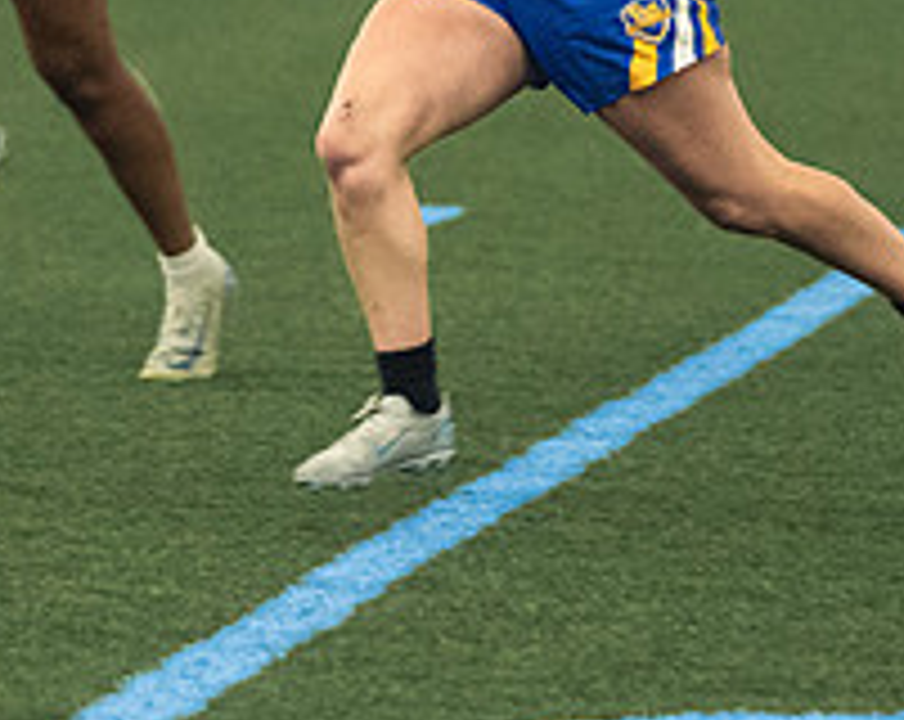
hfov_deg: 3.5
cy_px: 234
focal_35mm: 548
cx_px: 270
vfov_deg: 2.8
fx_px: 14633
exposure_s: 1/500
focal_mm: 135
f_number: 2.8
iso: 7200
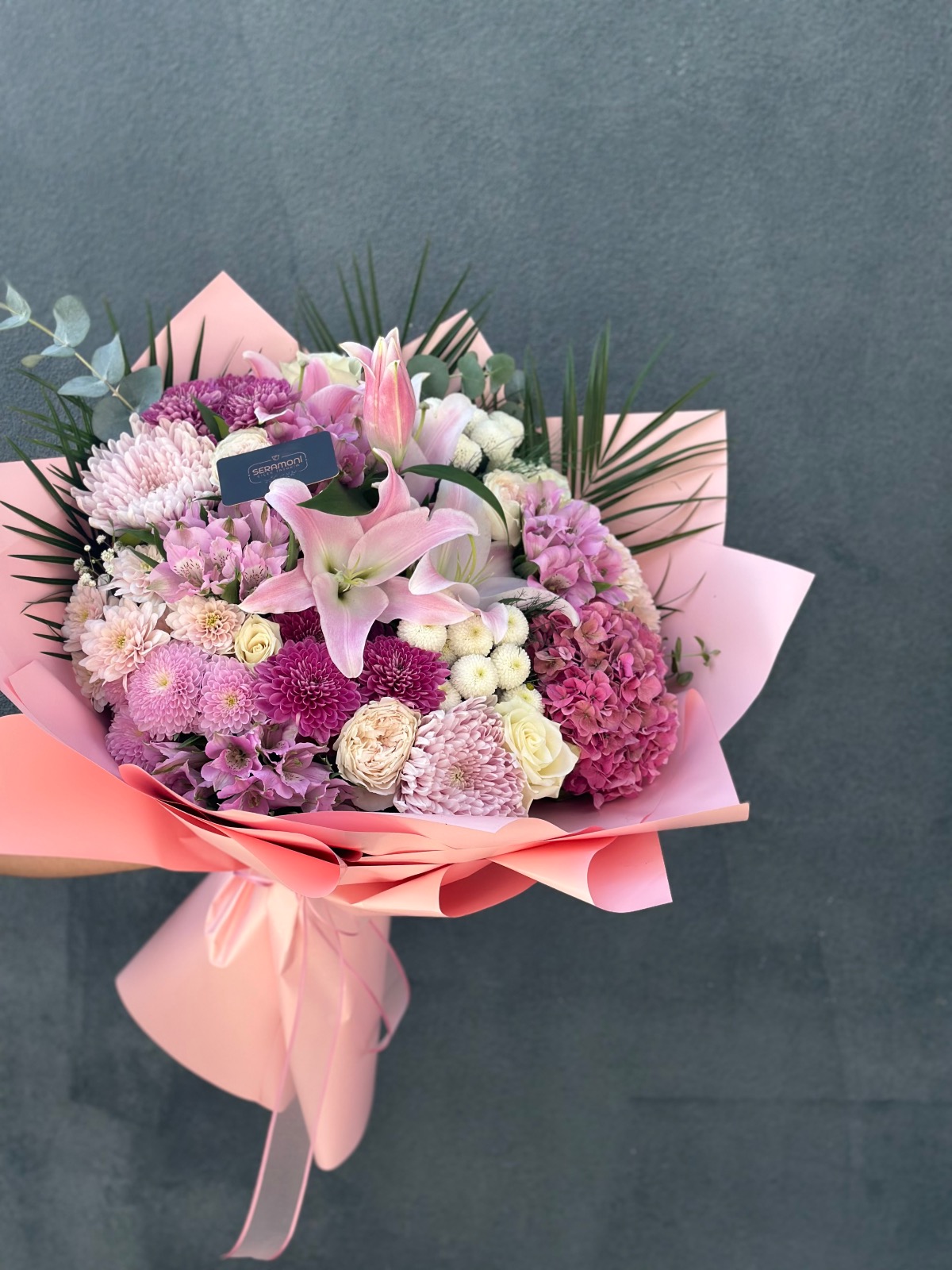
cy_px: 635
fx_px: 1760
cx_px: 476
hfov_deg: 30.3
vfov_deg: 39.7
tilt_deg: -12.1
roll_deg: -0.6
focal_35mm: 48
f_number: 1.78
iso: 80
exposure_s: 1/1815
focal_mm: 6.86
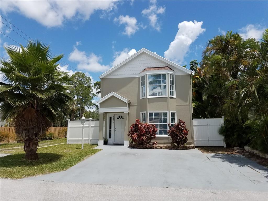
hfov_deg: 67.3
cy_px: 100
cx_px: 134
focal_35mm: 26
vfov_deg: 53.1
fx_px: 201
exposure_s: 1/3056
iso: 40
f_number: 1.7
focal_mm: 4.2
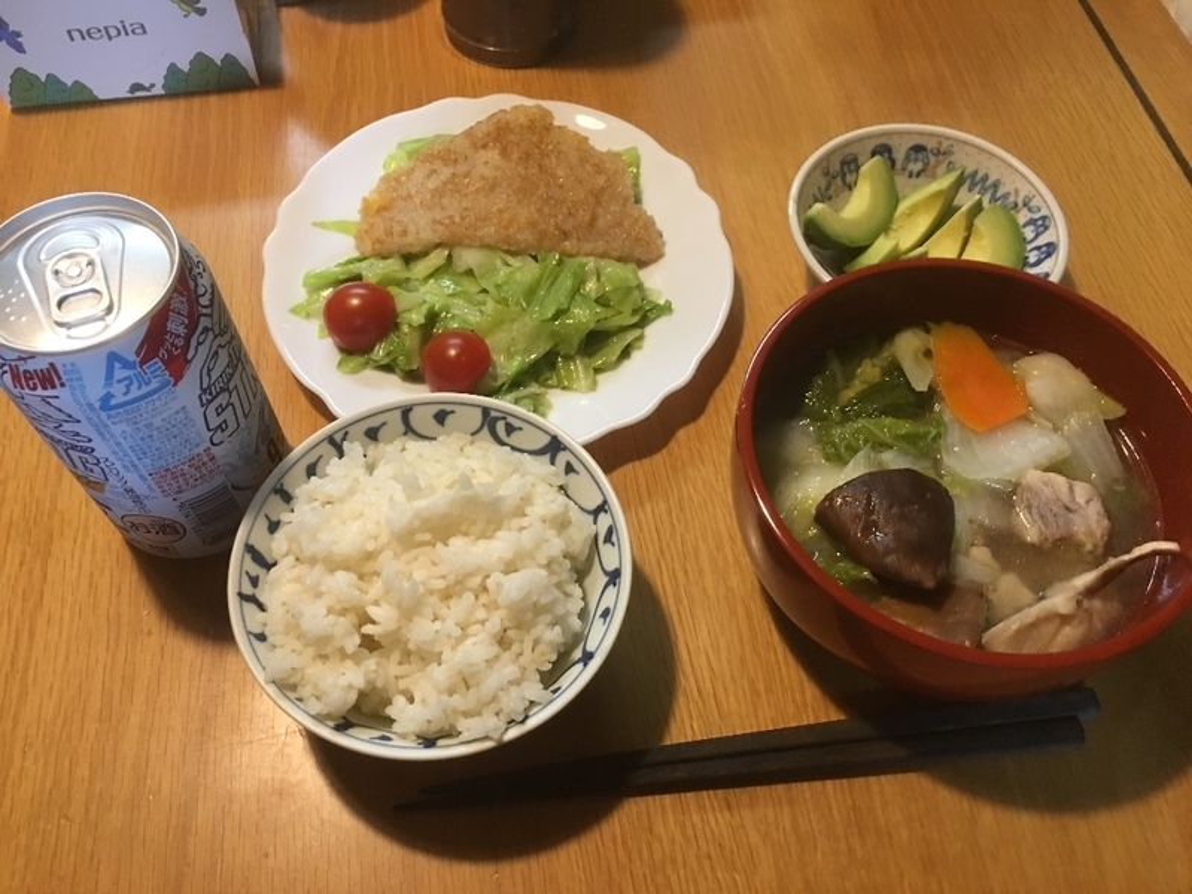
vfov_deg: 48.2
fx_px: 999
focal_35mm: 29
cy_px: 447
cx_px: 596
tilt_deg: -58.6
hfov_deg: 61.7
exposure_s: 1/15
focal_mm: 4.15
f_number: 2.2
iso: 80
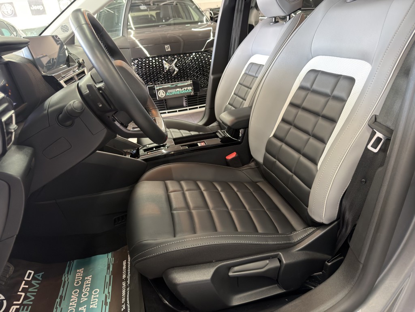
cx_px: 208
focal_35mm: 24
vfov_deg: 56.8
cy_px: 156
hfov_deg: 71.6
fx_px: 288
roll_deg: +6.7
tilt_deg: -24.2
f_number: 1.78
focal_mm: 6.76
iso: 500
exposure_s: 1/33
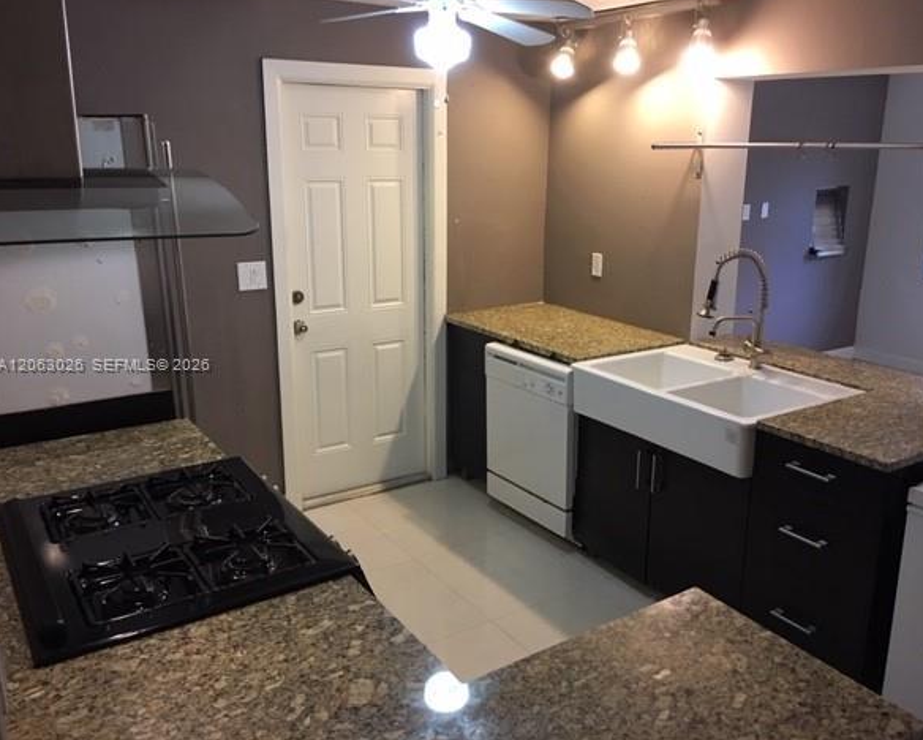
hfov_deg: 57.1
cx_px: 499
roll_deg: -2.7
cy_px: 365
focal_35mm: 31
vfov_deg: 47.2
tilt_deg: -13.6
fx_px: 847
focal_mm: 4.15
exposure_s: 1/15
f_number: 2.2
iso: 80
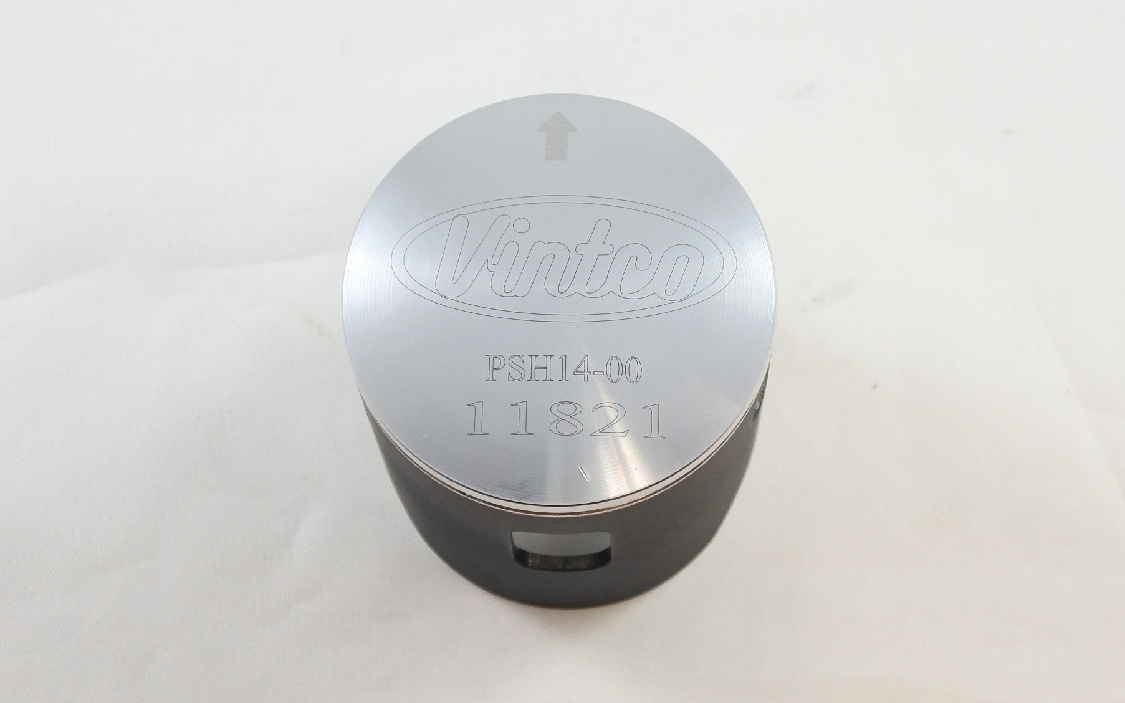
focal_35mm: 50
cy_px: 334
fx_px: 1533
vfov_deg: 25.8
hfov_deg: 40.3
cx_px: 562
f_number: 4.5
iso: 640
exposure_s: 1/125
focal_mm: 18.4
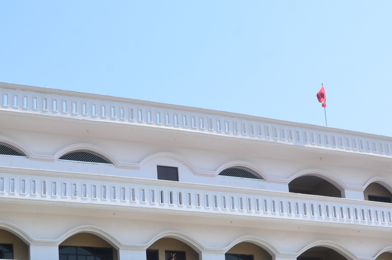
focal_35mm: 124
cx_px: 178
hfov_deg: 16.5
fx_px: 1350
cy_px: 294
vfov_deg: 10.8
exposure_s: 1/125
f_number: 13
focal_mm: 35
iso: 125
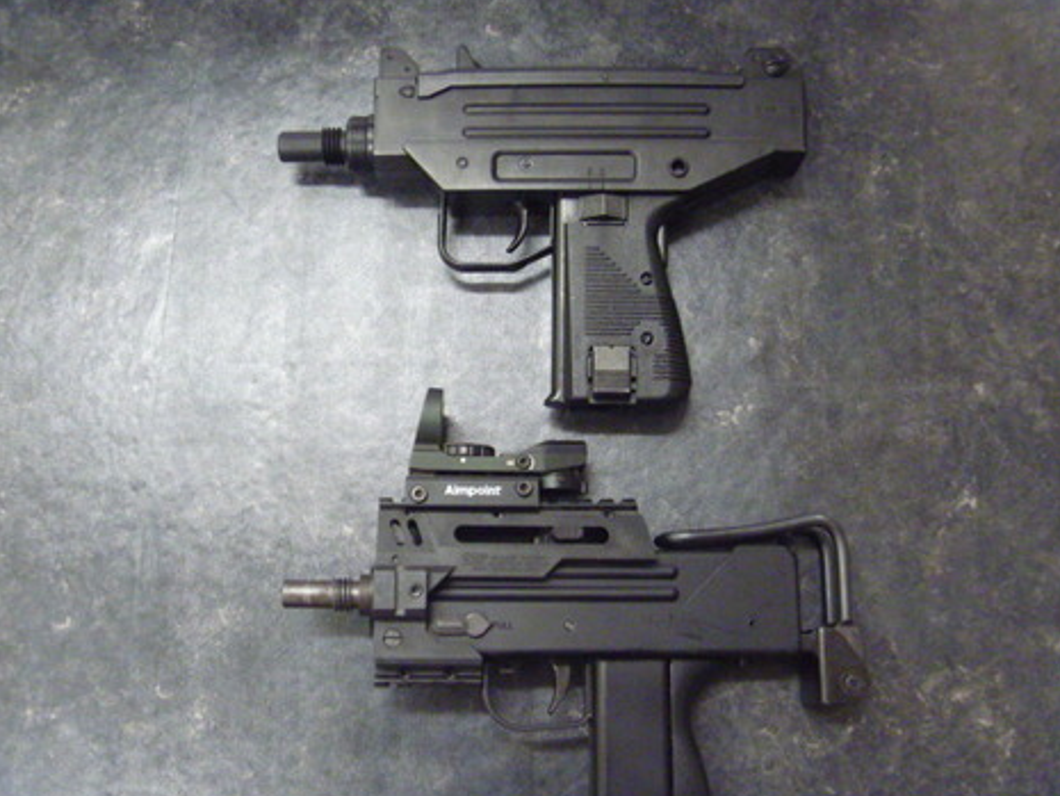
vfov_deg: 38.7
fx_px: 1133
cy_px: 409
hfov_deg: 50.1
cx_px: 520
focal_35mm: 37
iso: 800
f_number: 3.5
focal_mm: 6.3
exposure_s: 1/15
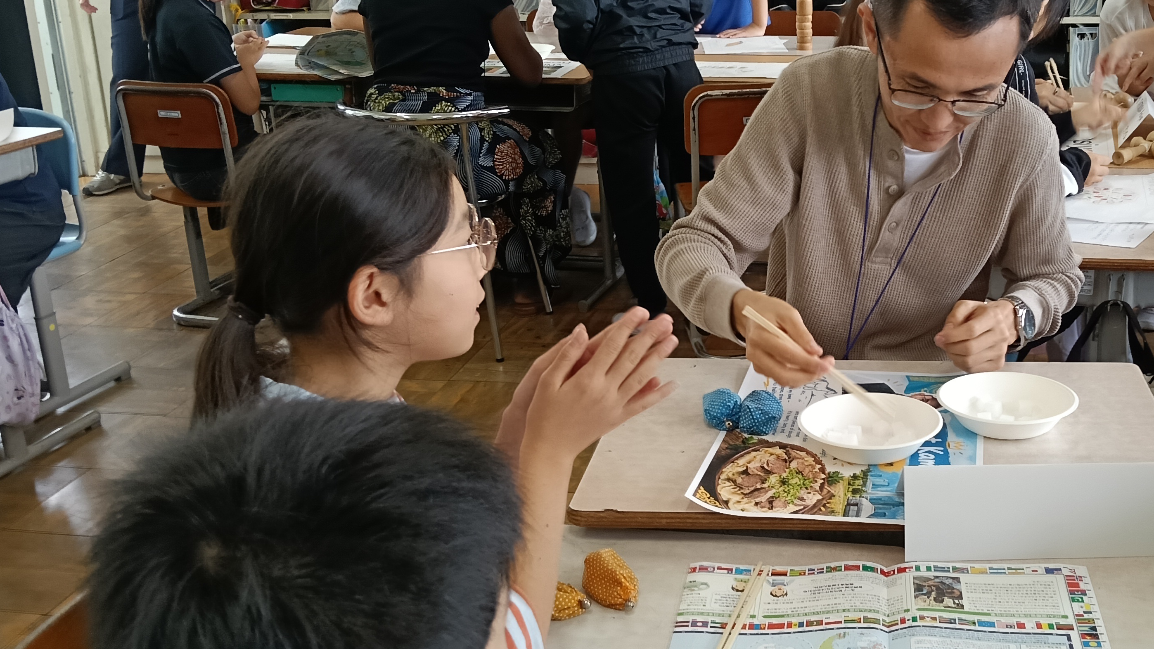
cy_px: 306
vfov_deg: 27.7
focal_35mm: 43
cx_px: 788
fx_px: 1316
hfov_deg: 46.5
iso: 125
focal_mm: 3.98
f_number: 1.8
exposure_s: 1/33.3
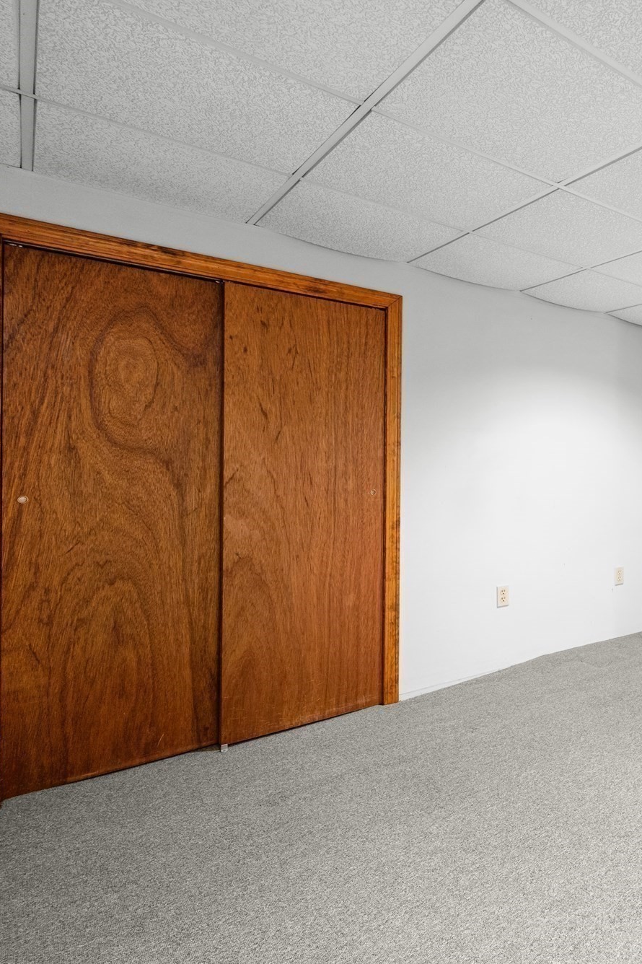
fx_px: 616
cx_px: 664
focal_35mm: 23
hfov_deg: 45.1
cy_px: 490
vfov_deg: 76.1
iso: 400
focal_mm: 15
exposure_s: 1/25
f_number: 8
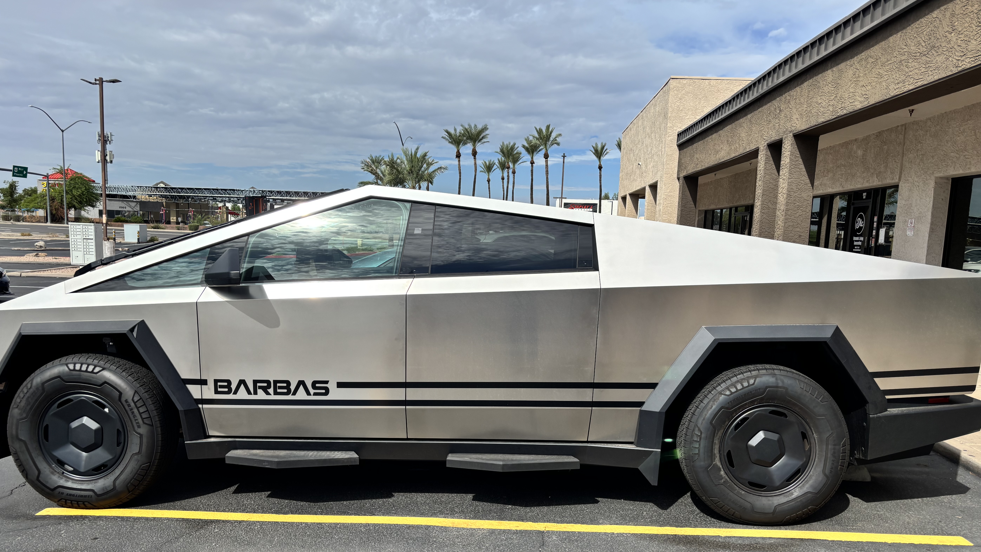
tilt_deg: -7.4
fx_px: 754
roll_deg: -2.9
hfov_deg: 66.1
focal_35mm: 29
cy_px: 322
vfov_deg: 40.1
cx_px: 485
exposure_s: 1/4255
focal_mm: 5.96
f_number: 1.6
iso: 50
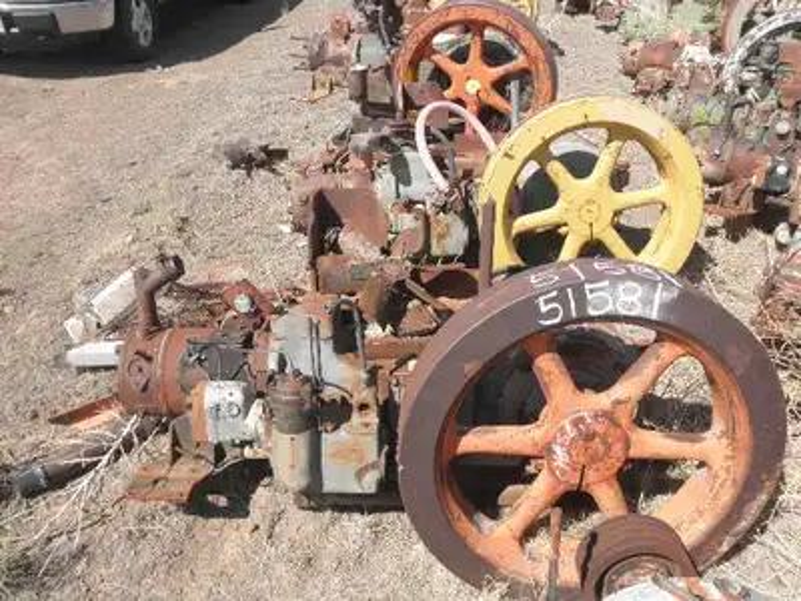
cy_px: 300
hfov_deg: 63.4
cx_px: 400
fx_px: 648
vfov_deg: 49.7
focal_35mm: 28
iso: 64
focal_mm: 5
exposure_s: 1/80
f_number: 8.5
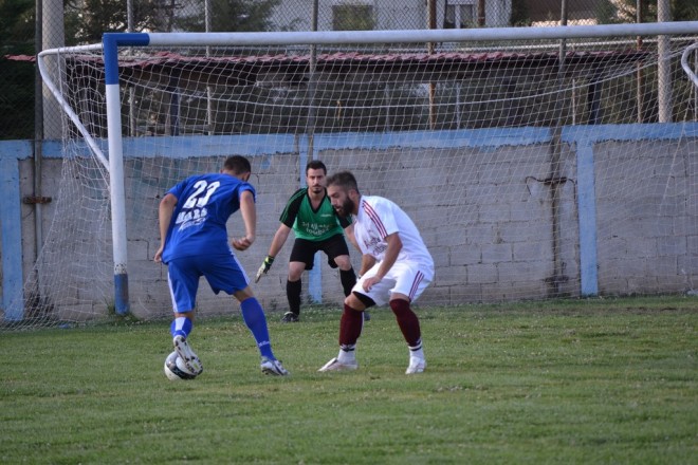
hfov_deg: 6.9
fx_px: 5816
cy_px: 232
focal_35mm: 300
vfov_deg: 4.6
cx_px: 349
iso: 400
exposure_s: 1/500
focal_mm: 200
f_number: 5.6
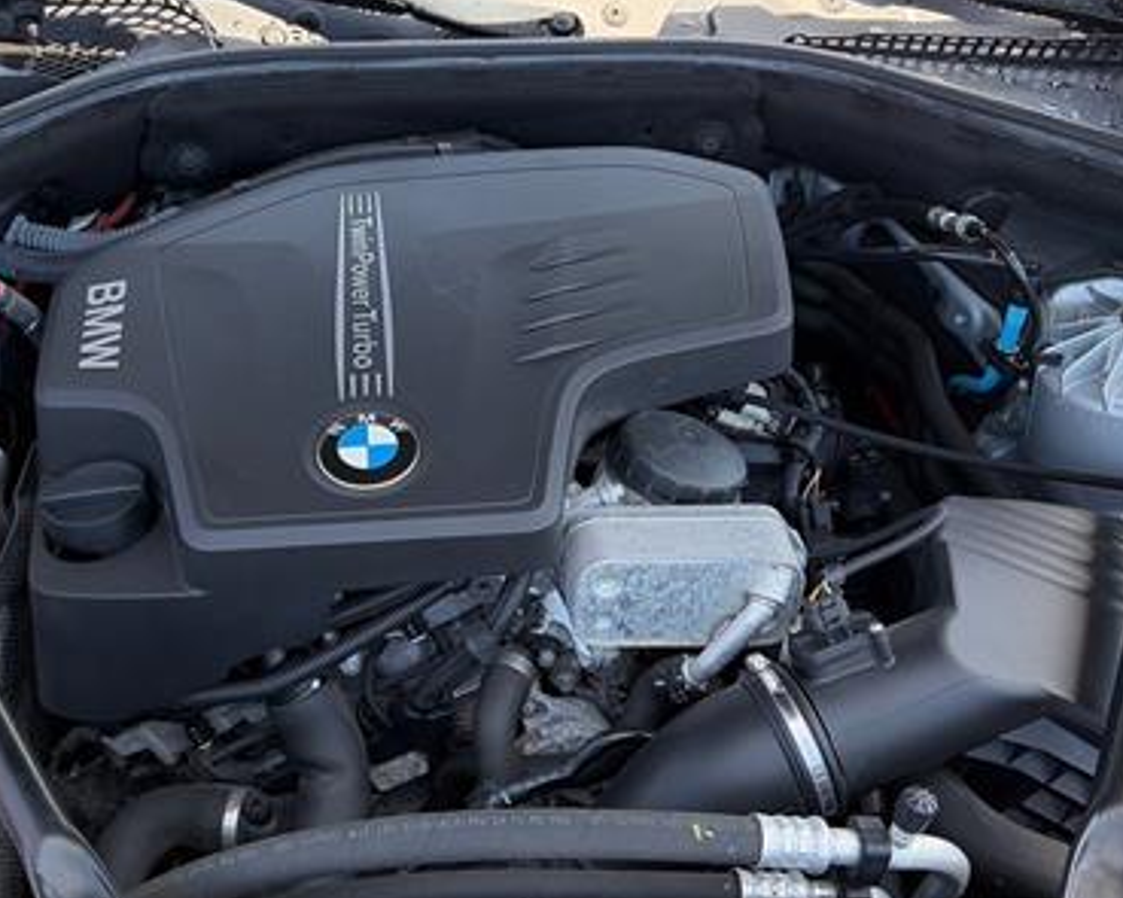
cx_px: 359
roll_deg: +1.8
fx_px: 1462
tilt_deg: -36.0
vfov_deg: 34.1
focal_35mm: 44
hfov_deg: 41.4
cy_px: 411
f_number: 1.6
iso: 50
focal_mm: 5.96
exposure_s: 1/181
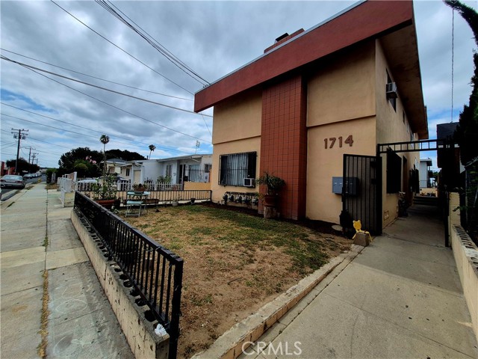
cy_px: 180
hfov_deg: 106.2
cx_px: 239
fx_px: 180
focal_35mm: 13
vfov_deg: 89.9
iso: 50
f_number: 2.2
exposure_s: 1/3333
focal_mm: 1.74
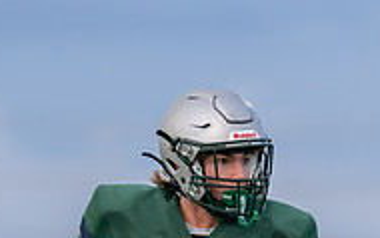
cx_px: 217
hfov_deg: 2.6
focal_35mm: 803
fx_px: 8321
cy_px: 369
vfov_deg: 1.6
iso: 250
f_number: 2.8
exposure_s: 1/1250
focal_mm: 200
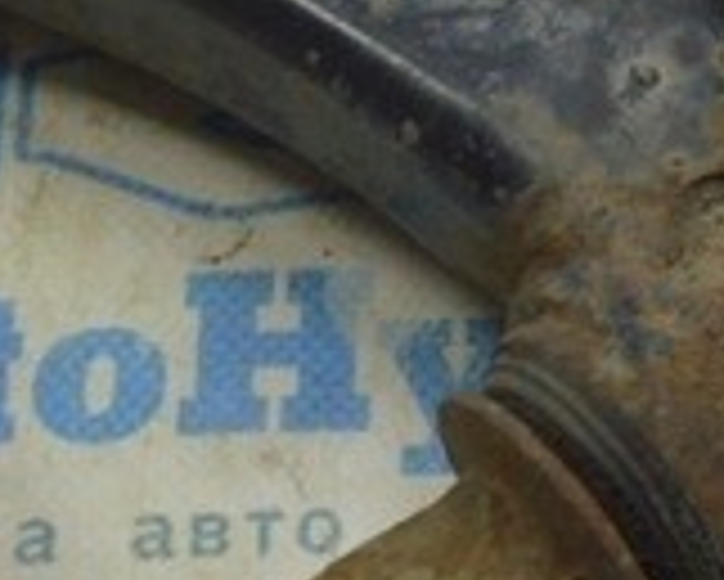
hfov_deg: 9.7
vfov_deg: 7.7
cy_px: -308
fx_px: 4224
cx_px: 818
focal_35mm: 197
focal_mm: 22
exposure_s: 1/40
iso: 400
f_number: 5.6
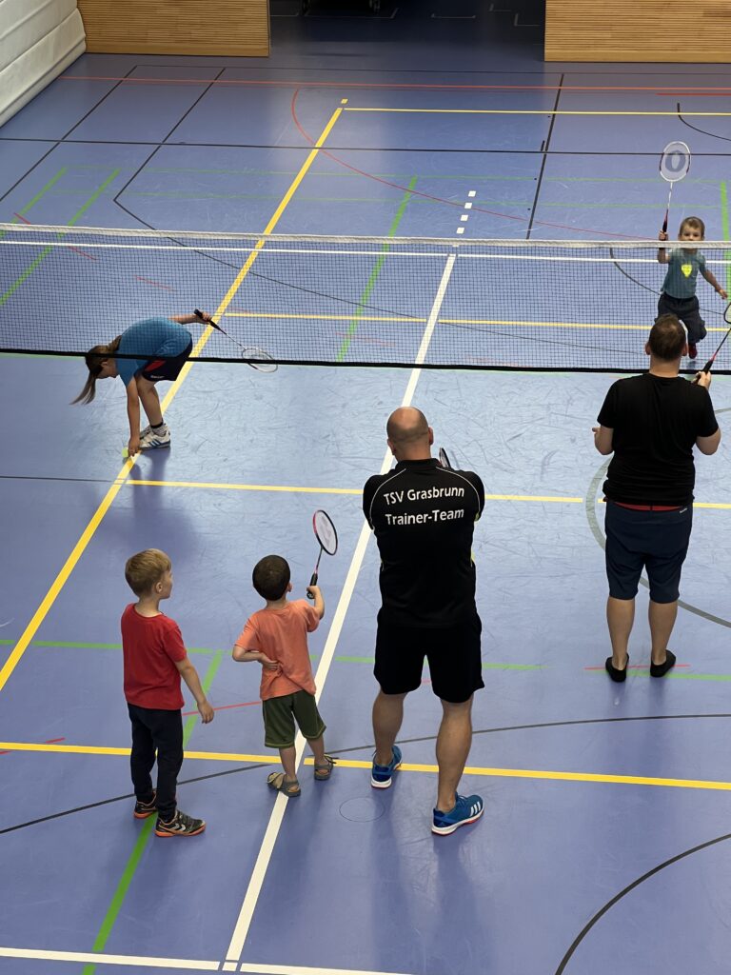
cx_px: 366
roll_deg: +1.2
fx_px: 2168
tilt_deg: -22.9
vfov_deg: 25.3
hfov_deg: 19.1
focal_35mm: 77
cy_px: 488
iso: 160
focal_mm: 9
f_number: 2.8
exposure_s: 1/99
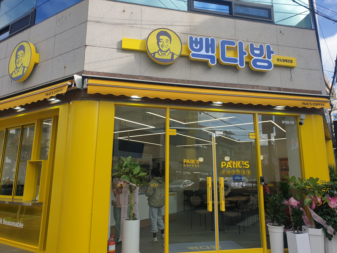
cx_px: 168
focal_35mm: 26
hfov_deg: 67.3
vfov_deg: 53.1
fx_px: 253
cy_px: 126
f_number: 2.4
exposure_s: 1/1266
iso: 50
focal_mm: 4.3
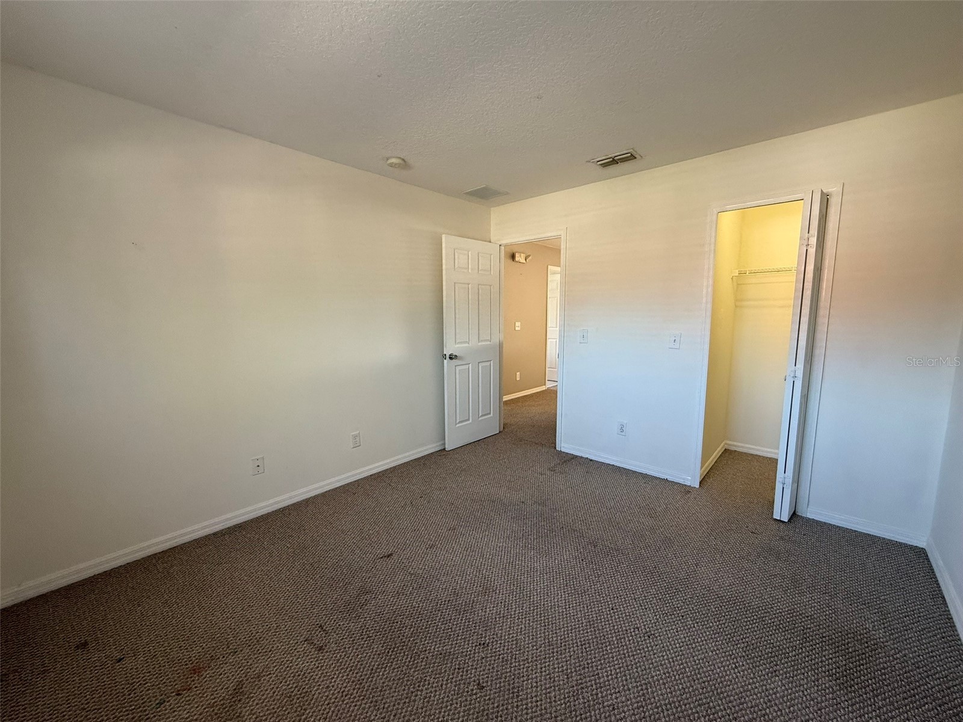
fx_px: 389
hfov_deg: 102.1
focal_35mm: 14
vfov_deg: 85.7
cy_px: 361
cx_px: 482
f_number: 2.2
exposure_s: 1/120
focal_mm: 2.22
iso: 250
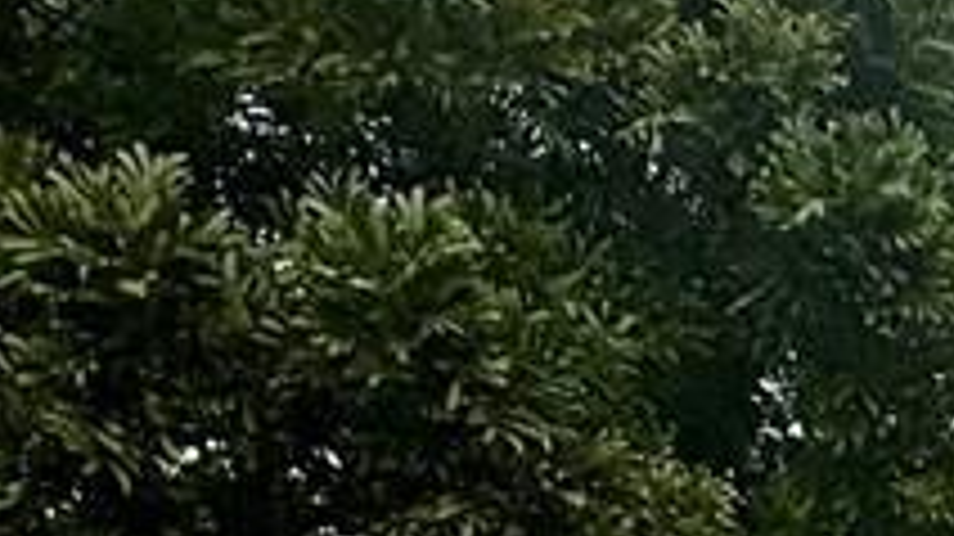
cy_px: 1923
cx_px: 1472
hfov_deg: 16.8
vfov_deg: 8.0
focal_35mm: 115
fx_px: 2908
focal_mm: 2.22
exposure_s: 1/2092
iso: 50
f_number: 2.2
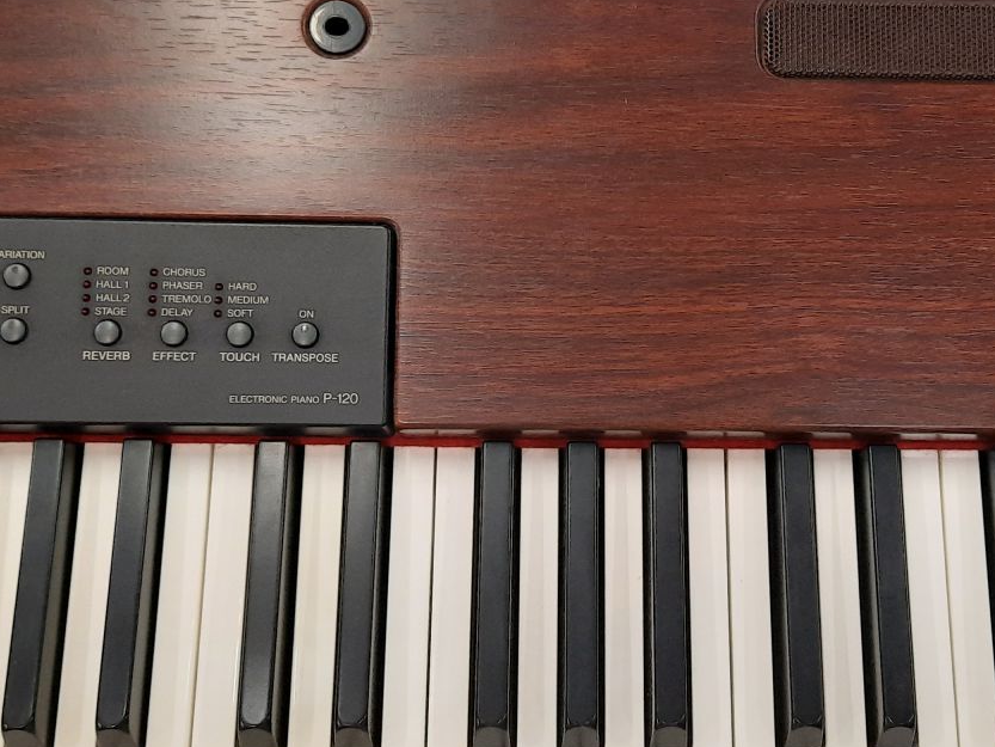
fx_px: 1380
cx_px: 610
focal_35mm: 48
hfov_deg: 39.4
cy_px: 388
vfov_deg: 30.3
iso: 250
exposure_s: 1/60
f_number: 2
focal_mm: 4.6
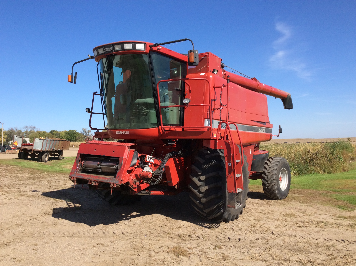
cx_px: 178
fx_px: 329
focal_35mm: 32
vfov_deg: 44.1
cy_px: 133
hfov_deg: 56.9
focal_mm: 3.3
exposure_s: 1/1244
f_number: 2.4
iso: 32
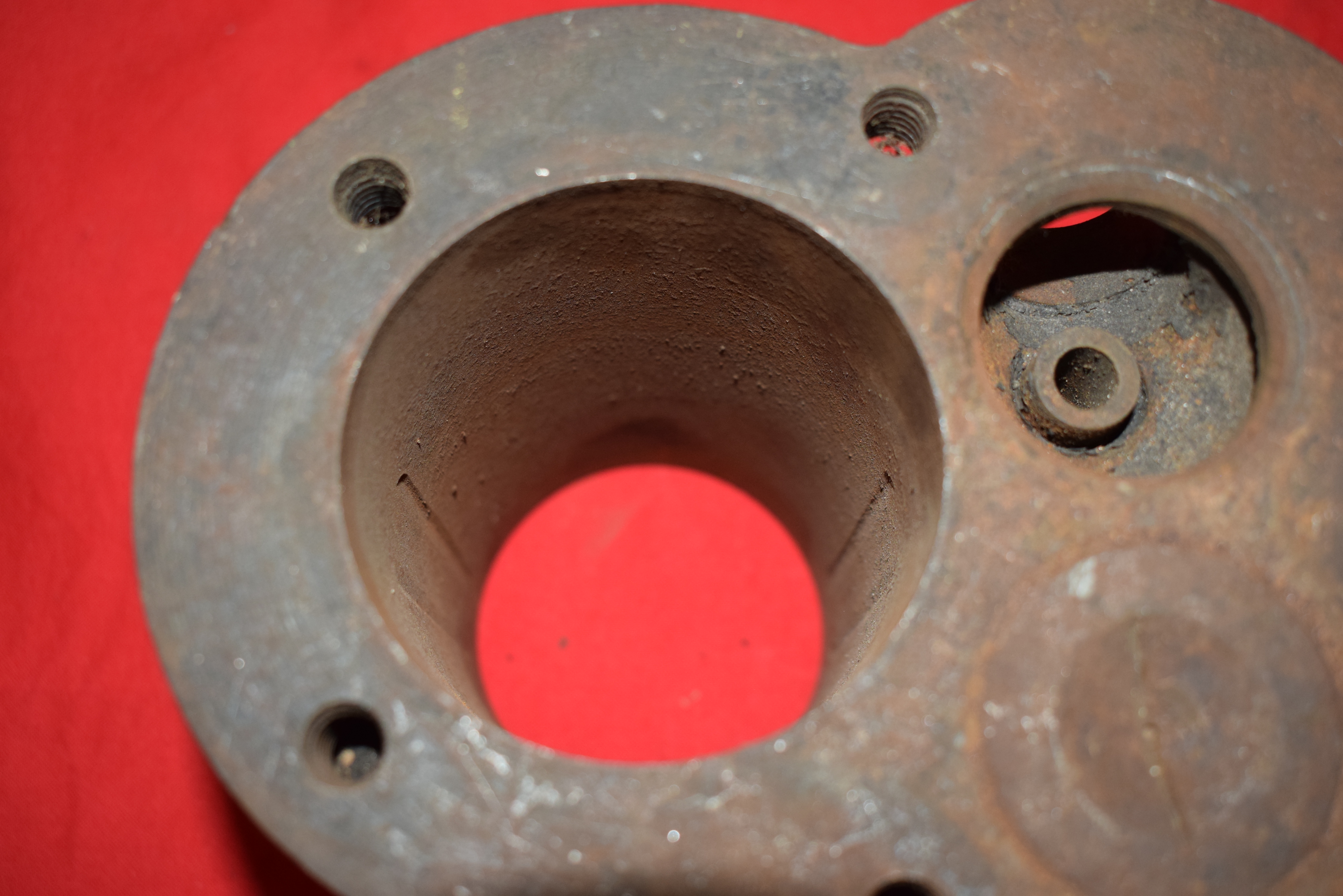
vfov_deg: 33.0
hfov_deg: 47.9
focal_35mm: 40
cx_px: 672
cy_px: 448
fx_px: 1511
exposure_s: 1/160
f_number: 5
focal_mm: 27
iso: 640
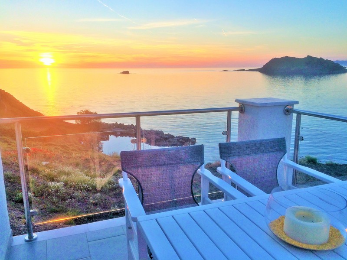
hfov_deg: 61.7
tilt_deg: -12.1
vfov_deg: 48.2
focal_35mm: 29
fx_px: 291
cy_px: 130
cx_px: 174
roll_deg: +0.5
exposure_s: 1/513
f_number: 2.2
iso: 32
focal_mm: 4.15
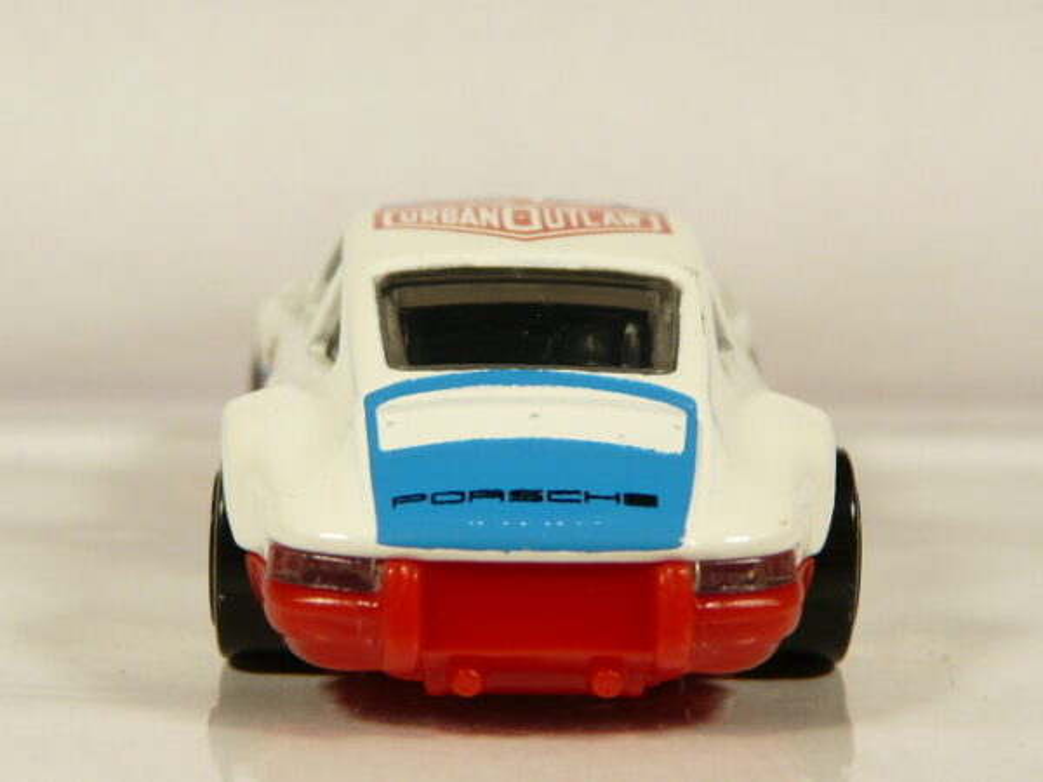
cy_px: 391
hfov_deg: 19.3
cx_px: 522
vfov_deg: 14.5
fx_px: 3073
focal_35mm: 102
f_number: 3.2
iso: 100
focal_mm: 10.5
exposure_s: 1/80
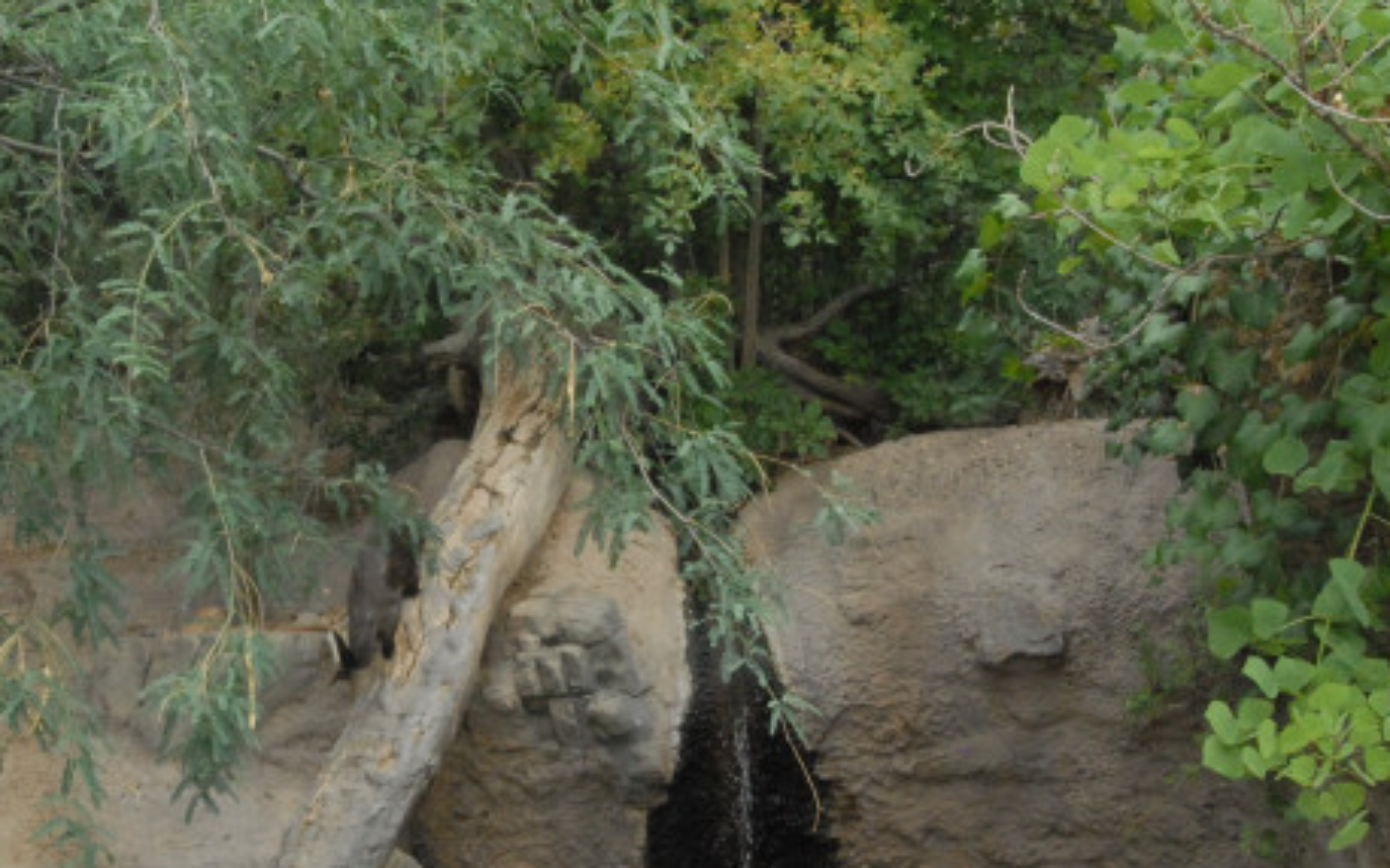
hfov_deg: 27.2
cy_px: 578
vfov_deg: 17.3
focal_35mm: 75
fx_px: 2840
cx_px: 410
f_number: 11
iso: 1600
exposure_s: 1/500
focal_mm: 28
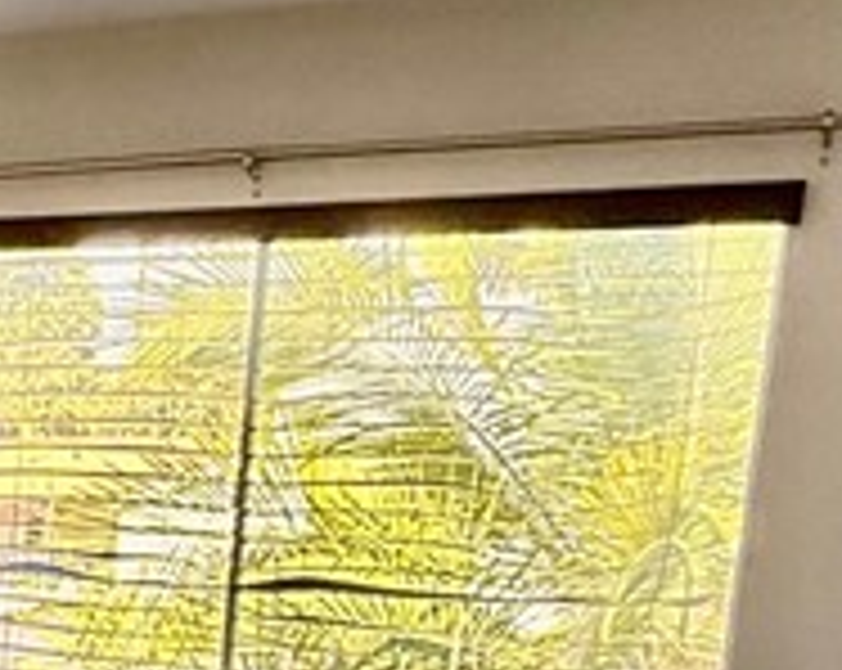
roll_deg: -1.0
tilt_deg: -7.8
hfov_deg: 20.5
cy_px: 701
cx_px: -527
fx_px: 1866
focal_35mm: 75
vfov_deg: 19.7
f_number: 2.2
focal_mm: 2.22
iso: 160
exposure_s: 1/99
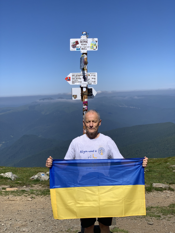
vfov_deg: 36.8
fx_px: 351
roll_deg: +1.9
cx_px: 88
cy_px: 116
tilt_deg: -2.9
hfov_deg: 28.0
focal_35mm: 52
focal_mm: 6
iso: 16
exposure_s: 1/1845
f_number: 2.4
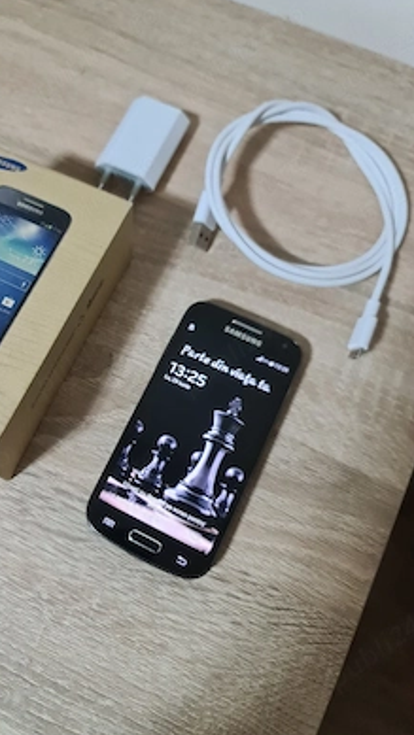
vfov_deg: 67.9
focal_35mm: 28
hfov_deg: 40.9
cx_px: 134
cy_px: 370
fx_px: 546
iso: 1000
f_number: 1.8
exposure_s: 1/100
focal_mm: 7
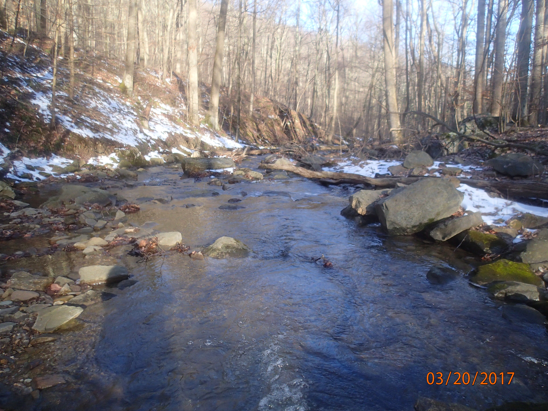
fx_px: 412
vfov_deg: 53.1
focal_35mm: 26
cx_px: 264
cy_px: 210
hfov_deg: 67.3
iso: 200
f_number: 2
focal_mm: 4.5
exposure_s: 1/640
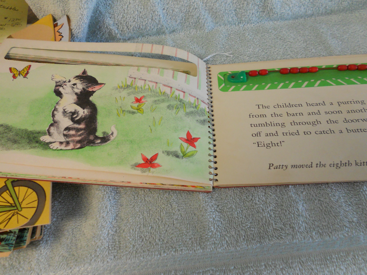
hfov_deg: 56.8
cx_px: 184
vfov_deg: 44.2
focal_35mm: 32
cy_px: 138
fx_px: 339
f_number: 3.5
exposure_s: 1/30
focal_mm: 5.8
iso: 250
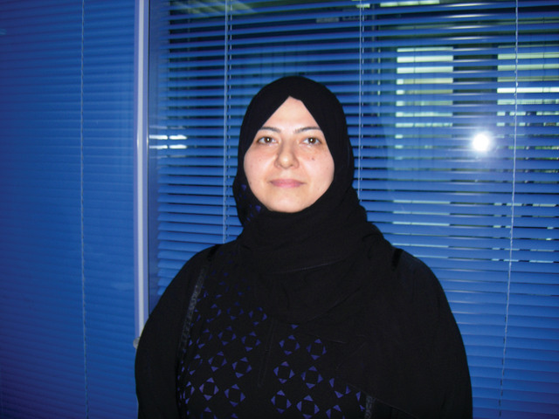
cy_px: 210
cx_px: 280
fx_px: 581
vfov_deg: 39.7
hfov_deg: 51.4
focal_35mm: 36
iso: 56
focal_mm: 7.5
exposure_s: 1/50.7
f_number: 2.7
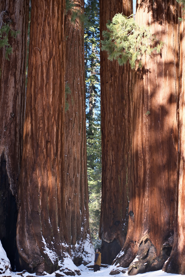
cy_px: 138
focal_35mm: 83
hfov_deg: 16.5
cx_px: 92
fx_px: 640
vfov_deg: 24.5
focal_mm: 55
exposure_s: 1/450
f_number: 2.5
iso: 320
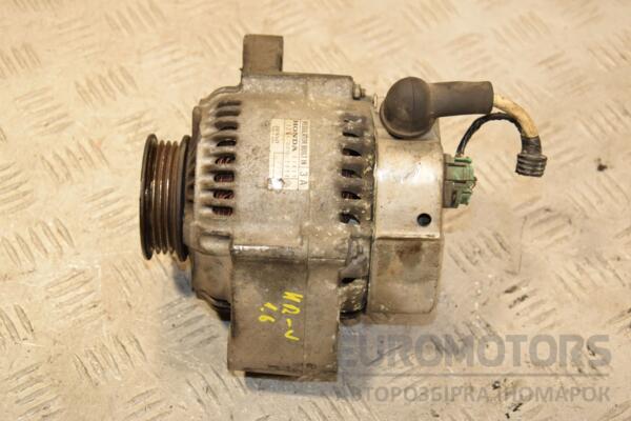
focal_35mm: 72
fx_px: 1262
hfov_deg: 28.1
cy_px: 210
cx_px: 316
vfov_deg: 18.9
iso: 800
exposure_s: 1/200
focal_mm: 48
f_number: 6.3
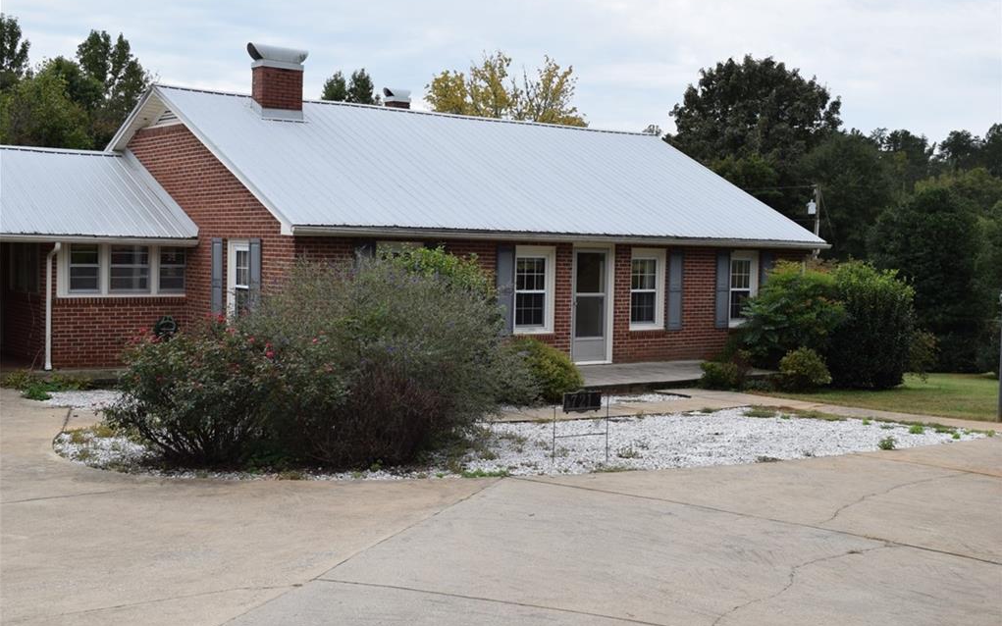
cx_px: 501
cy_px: 321
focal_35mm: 46
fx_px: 1256
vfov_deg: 28.0
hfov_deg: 43.5
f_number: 9
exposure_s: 1/320
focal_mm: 30
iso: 200
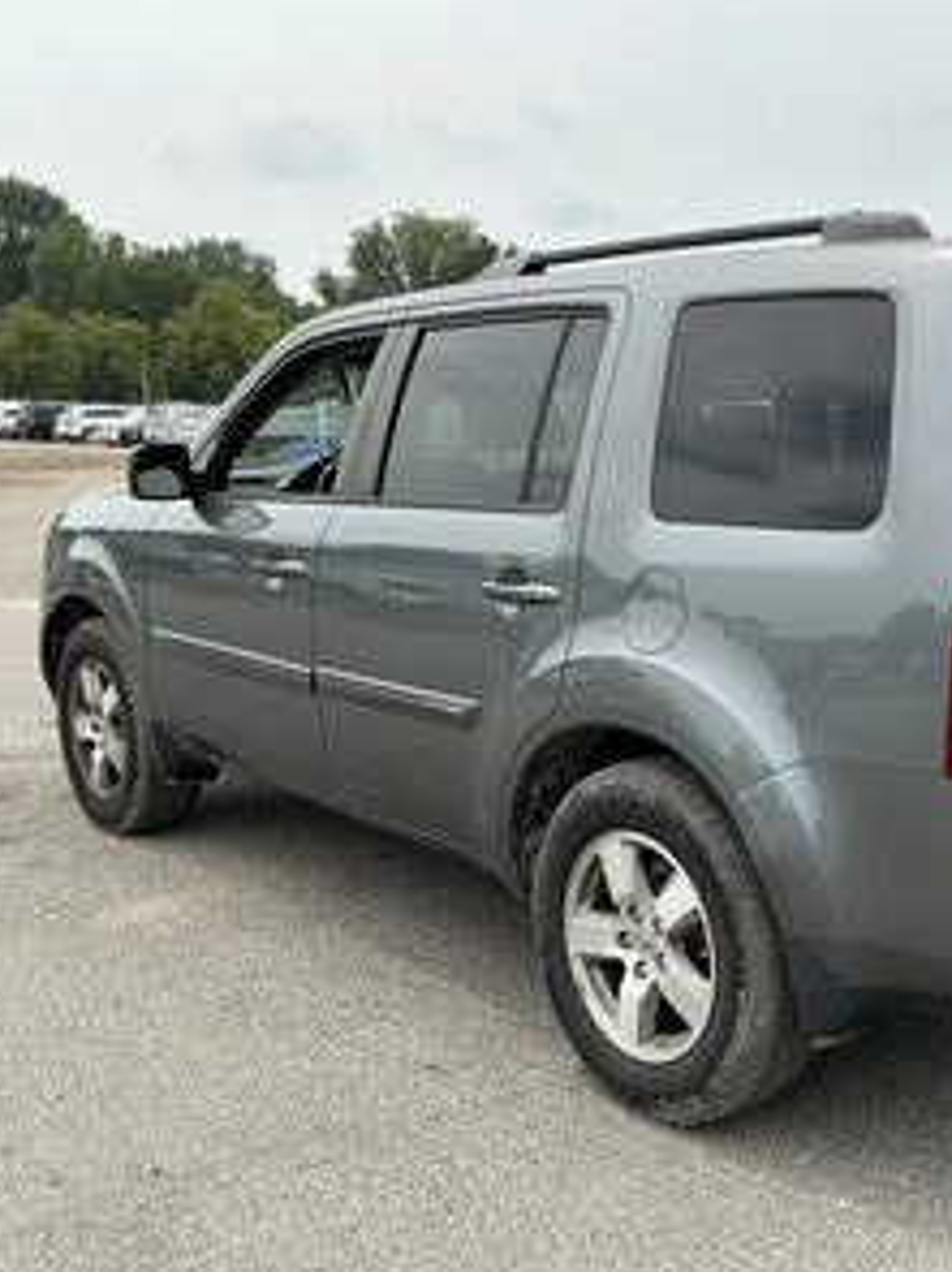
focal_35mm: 38
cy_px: 638
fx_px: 1394
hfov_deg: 36.4
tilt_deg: -4.1
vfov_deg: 49.0
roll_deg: +0.4
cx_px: 758
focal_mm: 3
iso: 25
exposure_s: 1/1221
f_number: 1.8
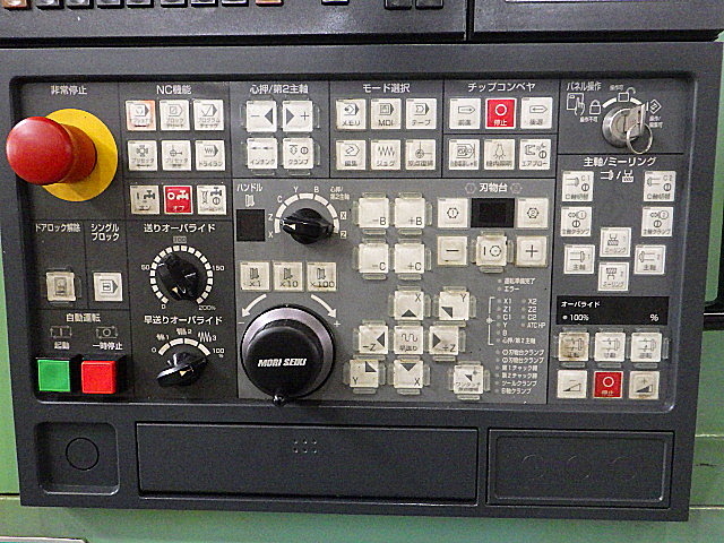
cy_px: 272
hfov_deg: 63.4
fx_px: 586
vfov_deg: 49.7
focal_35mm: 28
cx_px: 362
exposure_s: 1/45
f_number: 3.5
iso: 640
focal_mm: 5
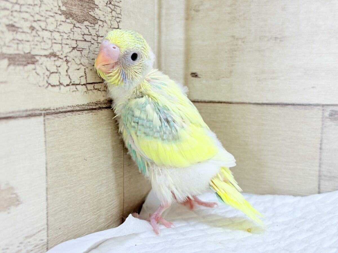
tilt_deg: -7.4
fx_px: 508
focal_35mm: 52
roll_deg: +0.5
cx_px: 169
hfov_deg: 36.8
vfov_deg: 28.0
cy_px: 126
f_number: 1.6
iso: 64
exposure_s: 1/50
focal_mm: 5.96
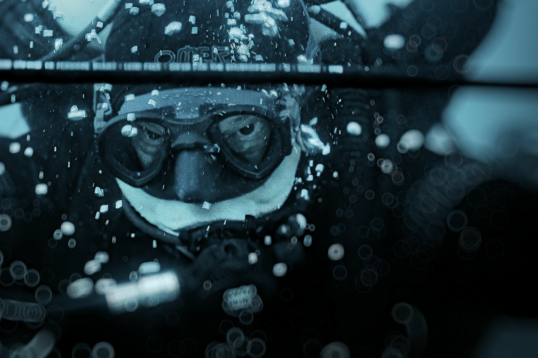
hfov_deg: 17.2
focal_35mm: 119
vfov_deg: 11.5
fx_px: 1777
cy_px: 79
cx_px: 190
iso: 500
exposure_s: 1/125
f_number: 4
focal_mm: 70
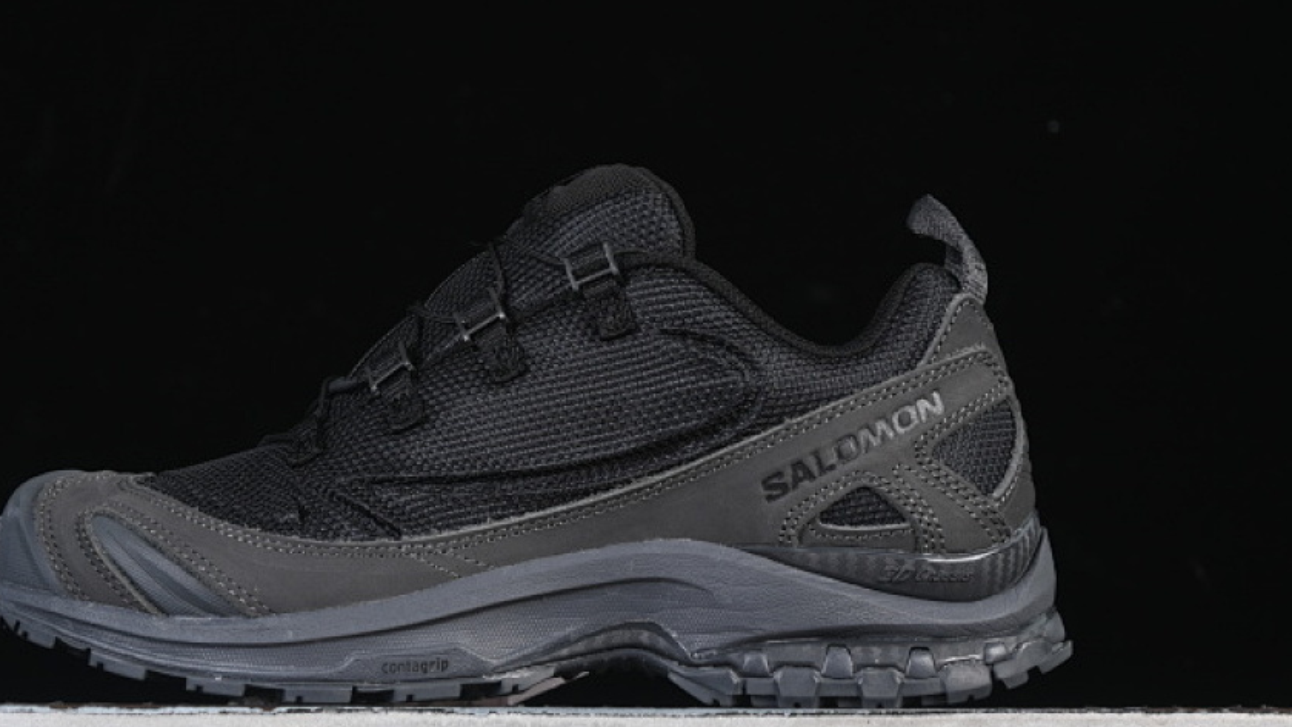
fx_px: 3461
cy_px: 361
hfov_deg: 21.1
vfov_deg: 12.0
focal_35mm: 101
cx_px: 518
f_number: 6.3
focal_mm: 50
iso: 160
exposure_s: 1/50
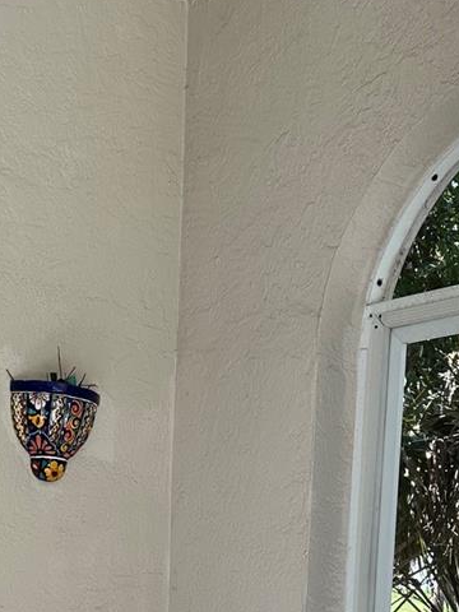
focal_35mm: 60
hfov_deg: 24.2
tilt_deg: -5.1
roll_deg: -2.4
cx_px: 120
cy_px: 666
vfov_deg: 29.2
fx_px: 1061
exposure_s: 1/409
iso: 80
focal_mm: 6.86
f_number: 1.78
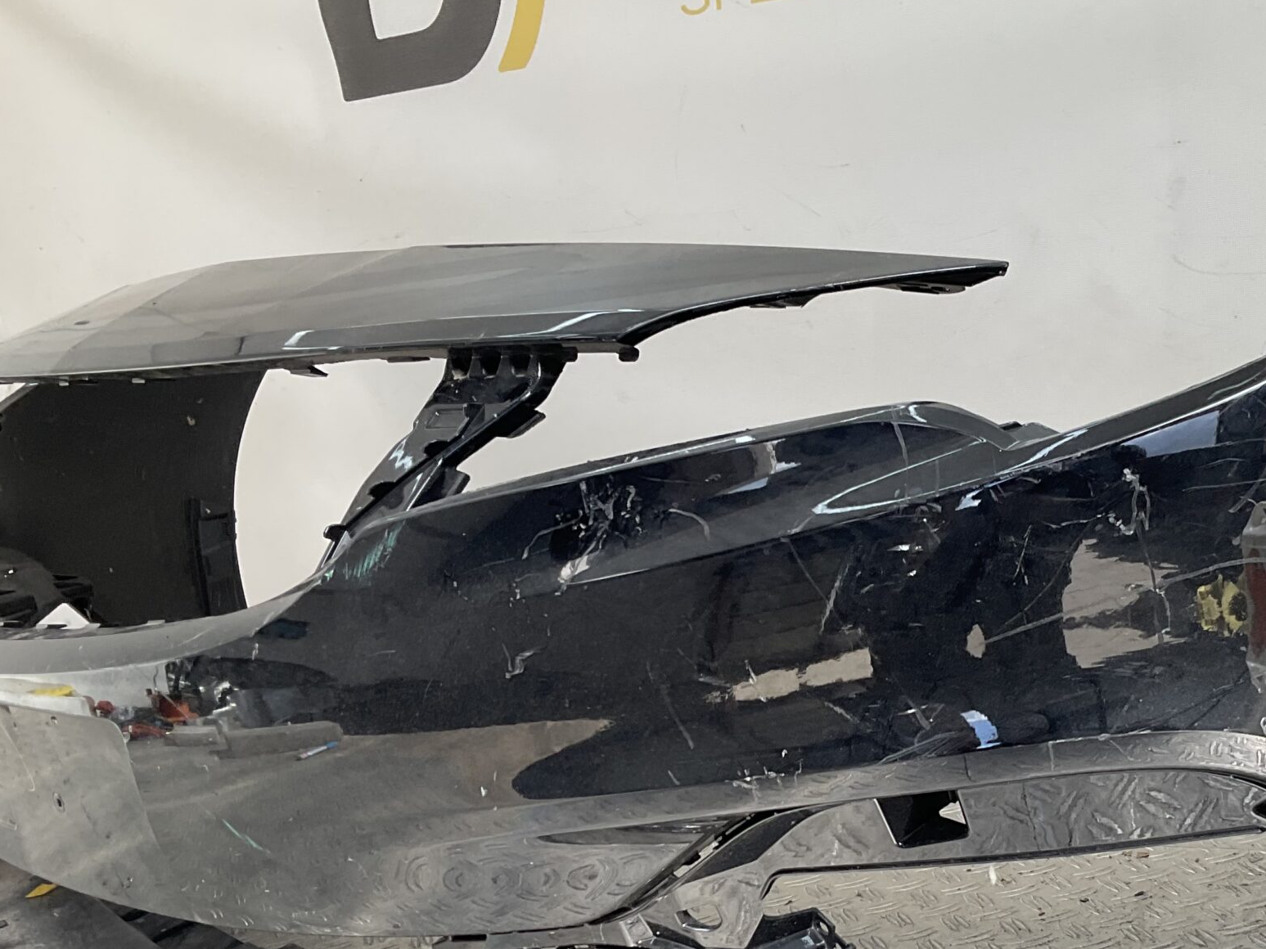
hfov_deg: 38.4
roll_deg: +6.7
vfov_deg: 29.9
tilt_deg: -15.5
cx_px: 979
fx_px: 1755
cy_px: 686
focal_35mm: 48
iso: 16
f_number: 1.8
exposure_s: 1/287
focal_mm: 3
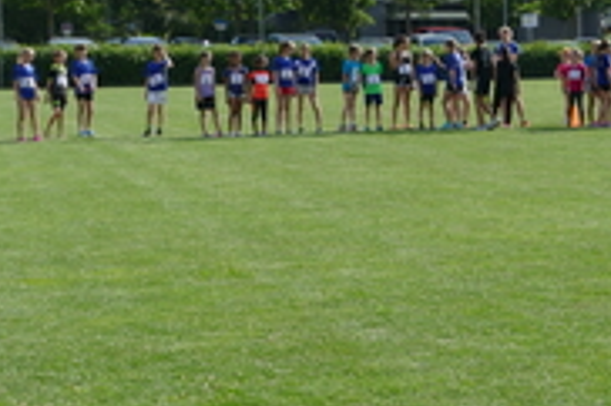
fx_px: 2018
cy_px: 154
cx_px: 624
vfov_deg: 11.5
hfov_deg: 16.8
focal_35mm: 119
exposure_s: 1/1300
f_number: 3.2
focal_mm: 14.76
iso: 125
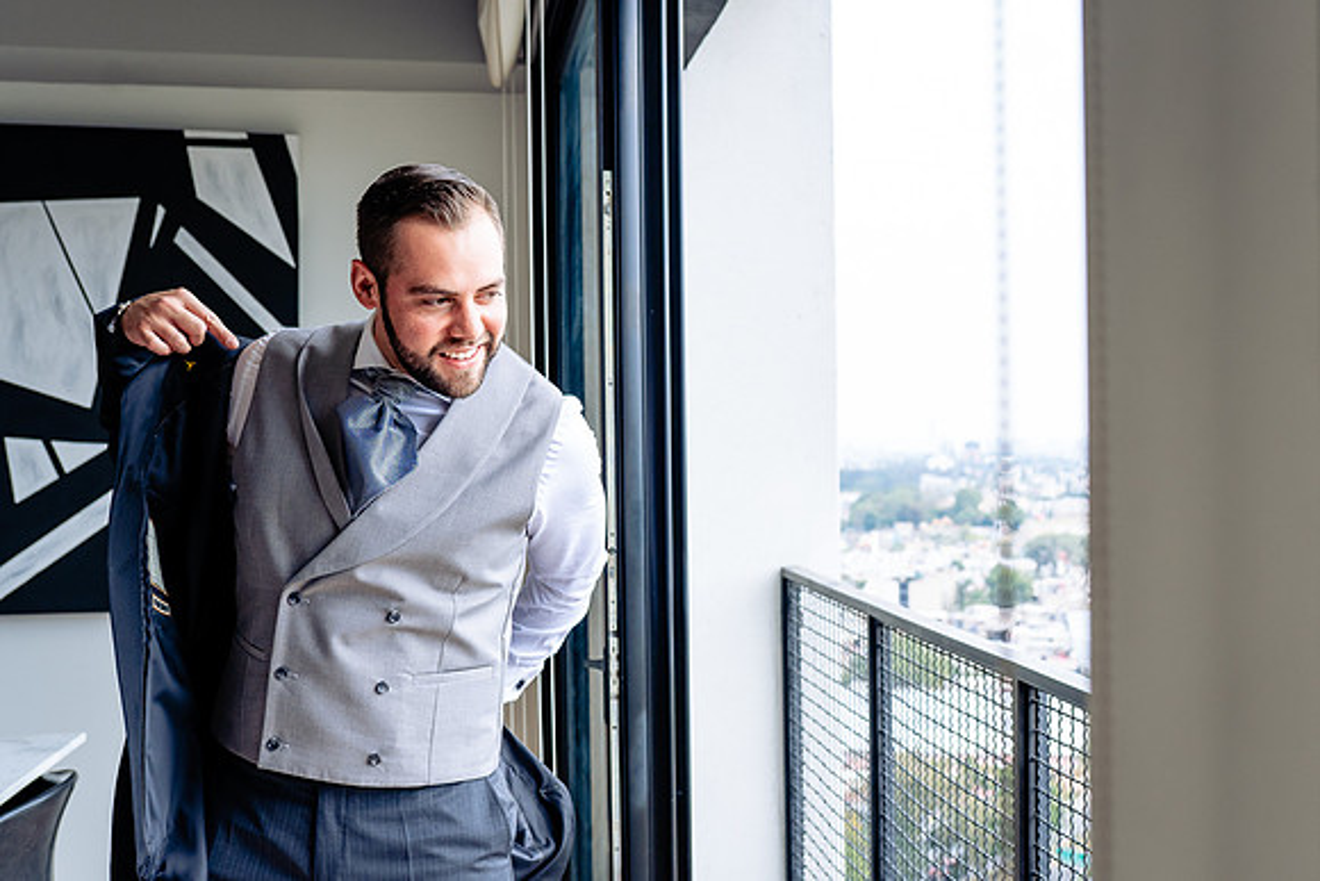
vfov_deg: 31.5
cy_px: 440
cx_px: 802
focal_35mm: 43
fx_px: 1559
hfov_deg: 45.6
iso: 500
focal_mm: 35
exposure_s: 1/640
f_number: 4
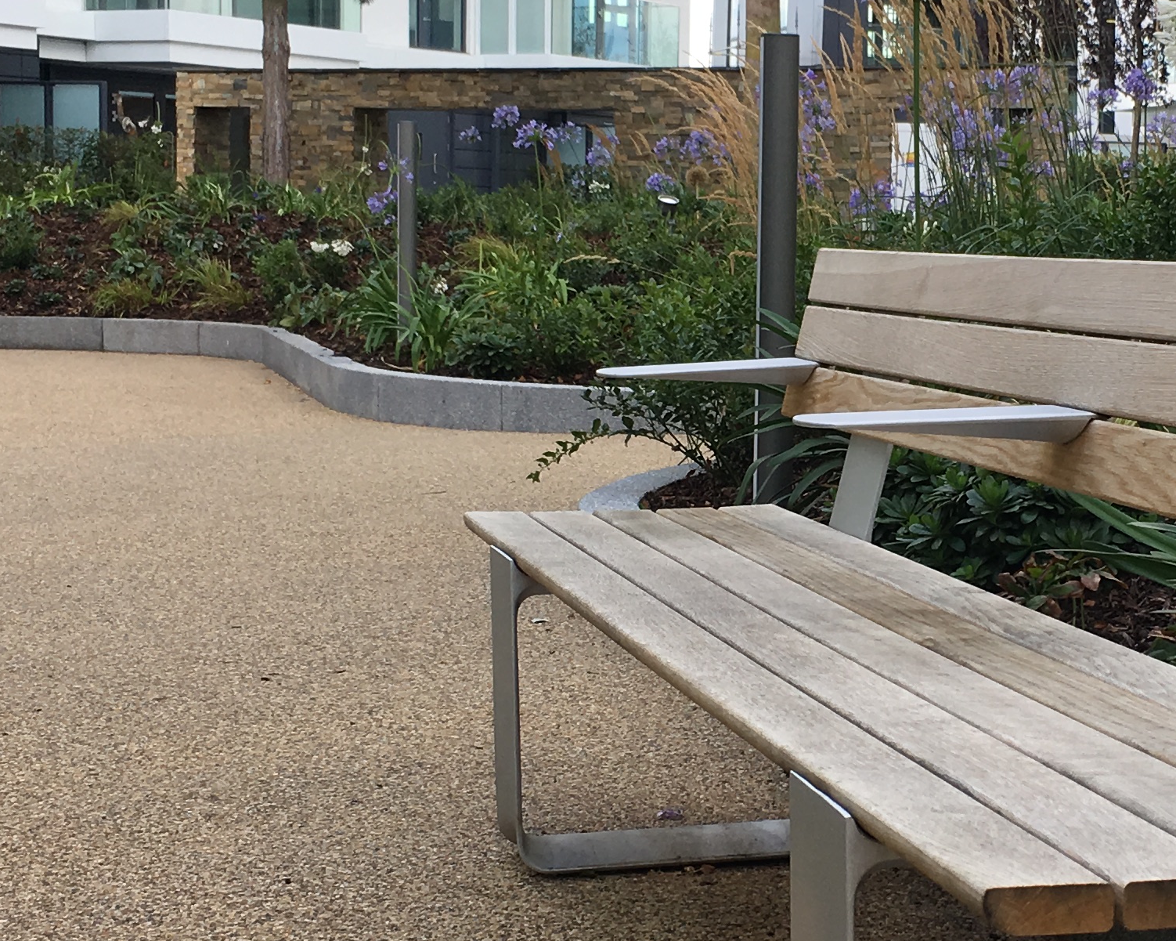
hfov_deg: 24.7
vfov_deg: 20.2
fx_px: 2645
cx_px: 936
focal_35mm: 76
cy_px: 476
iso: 25
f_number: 2.2
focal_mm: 4.15
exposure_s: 1/356
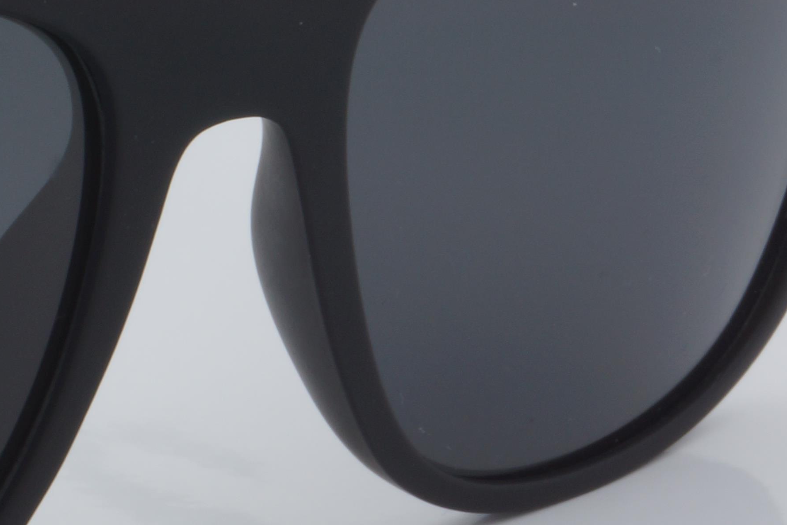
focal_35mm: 253
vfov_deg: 5.4
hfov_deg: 8.0
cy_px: 167
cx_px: -397
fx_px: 5530
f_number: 32
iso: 100
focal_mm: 50
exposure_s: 1/4
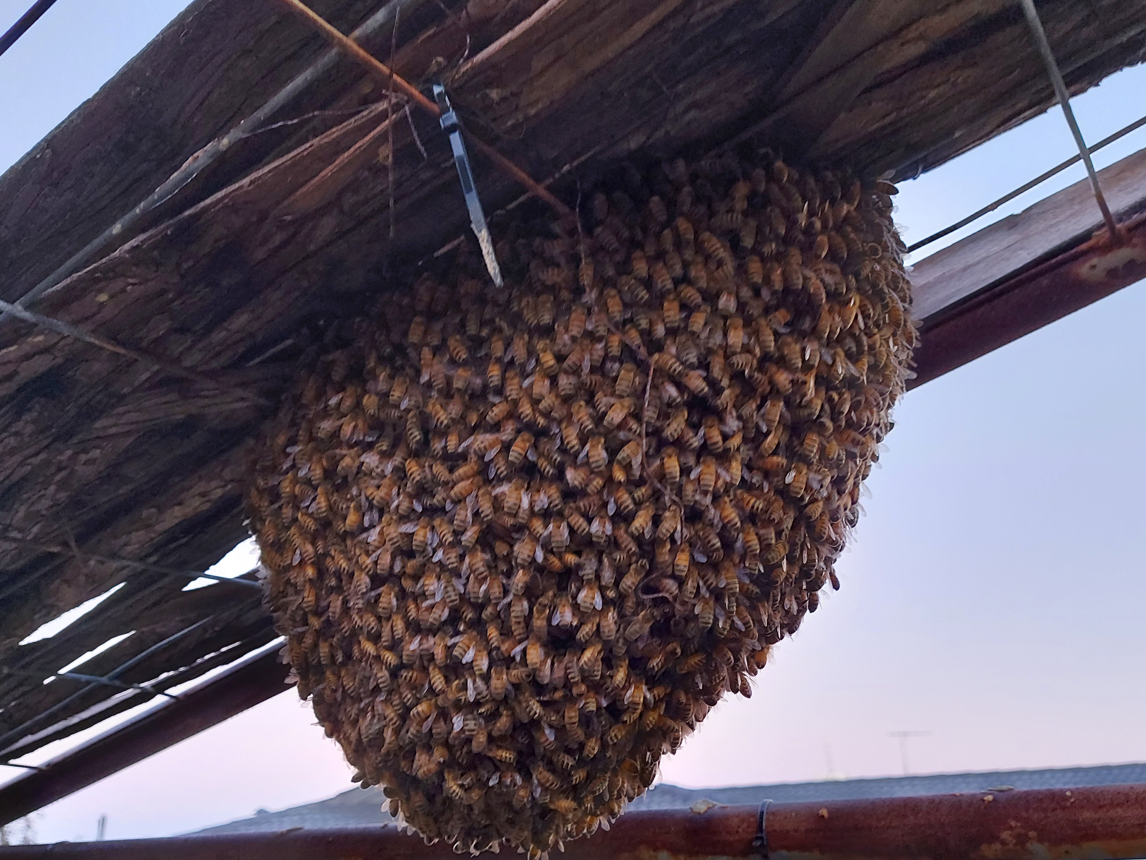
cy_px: 466
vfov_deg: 45.4
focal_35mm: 31
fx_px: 1026
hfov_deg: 58.4
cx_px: 572
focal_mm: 5.23
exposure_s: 1/33
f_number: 1.8
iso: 200
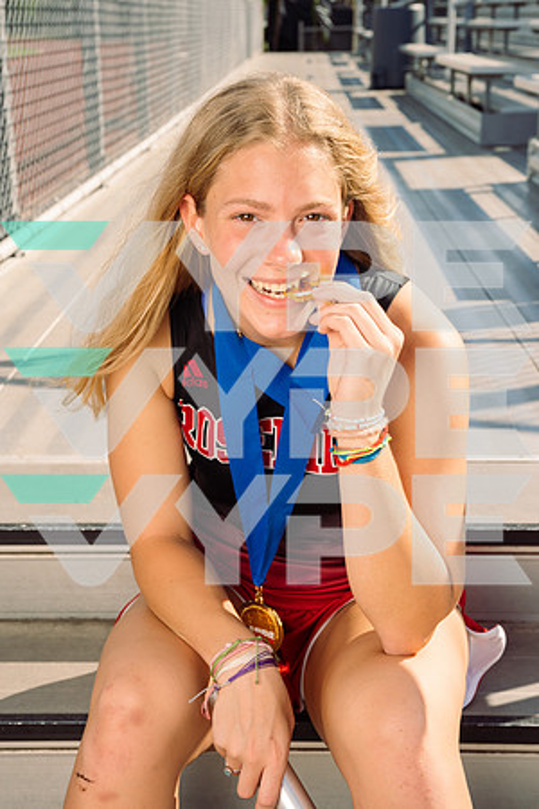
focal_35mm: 62
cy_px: 404
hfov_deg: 21.9
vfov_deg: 32.4
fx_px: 1392
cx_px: 270
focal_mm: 62
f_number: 10
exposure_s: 1/200
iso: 125
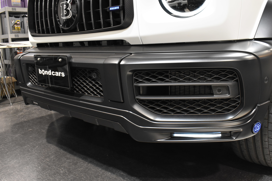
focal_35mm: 33
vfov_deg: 40.0
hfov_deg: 57.2
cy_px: 90
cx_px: 136
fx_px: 249
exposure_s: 1/40
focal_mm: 22
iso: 2200
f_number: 8
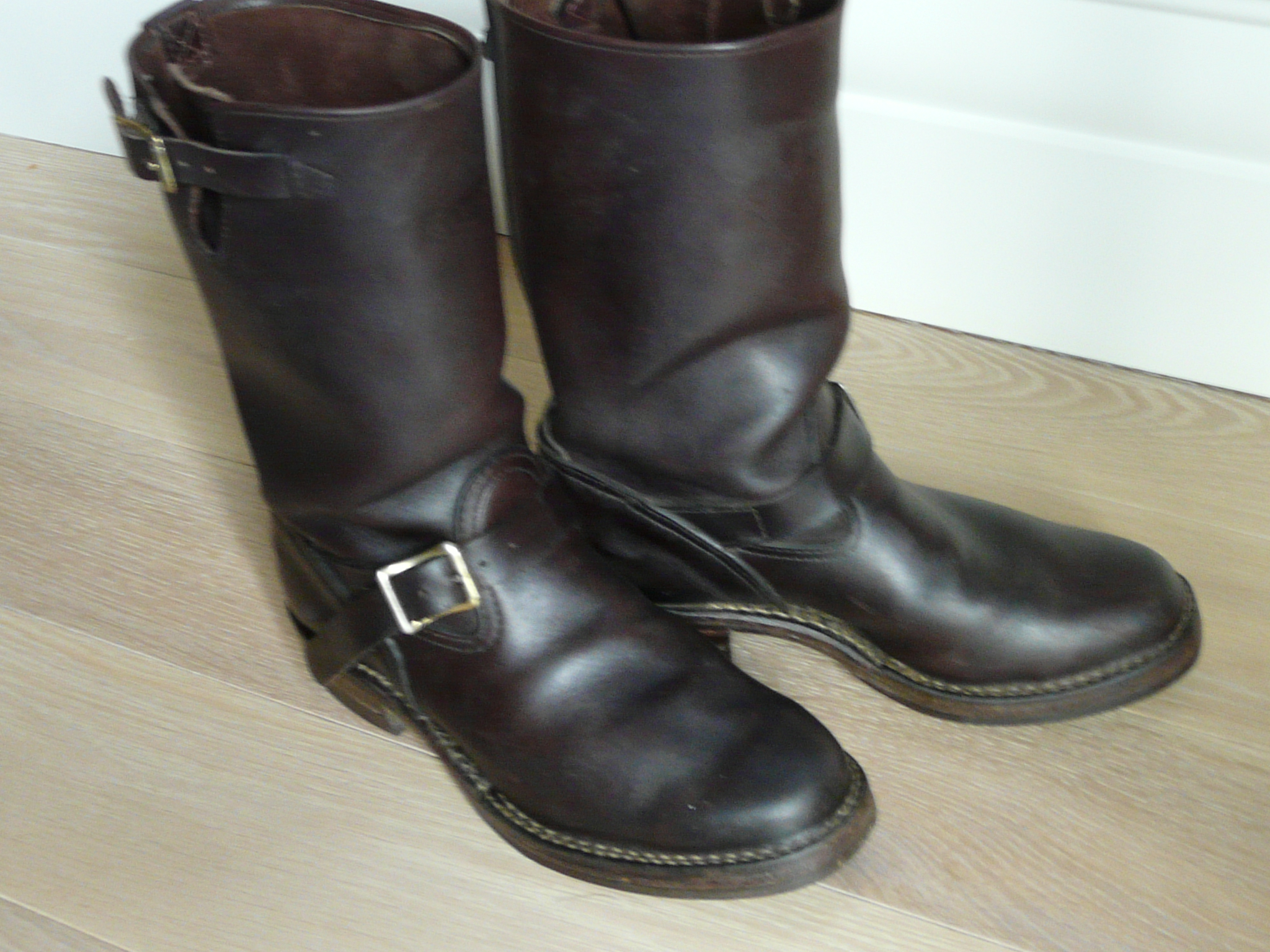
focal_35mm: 49
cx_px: 635
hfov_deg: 38.9
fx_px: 1798
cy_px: 476
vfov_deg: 29.7
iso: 200
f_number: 2.8
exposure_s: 1/8
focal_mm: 5
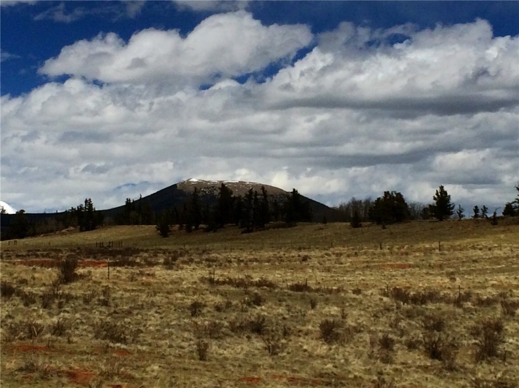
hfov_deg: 61.7
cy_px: 194
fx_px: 435
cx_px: 260
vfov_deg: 48.2
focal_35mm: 29
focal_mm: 4.15
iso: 40
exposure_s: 1/20833
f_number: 2.2
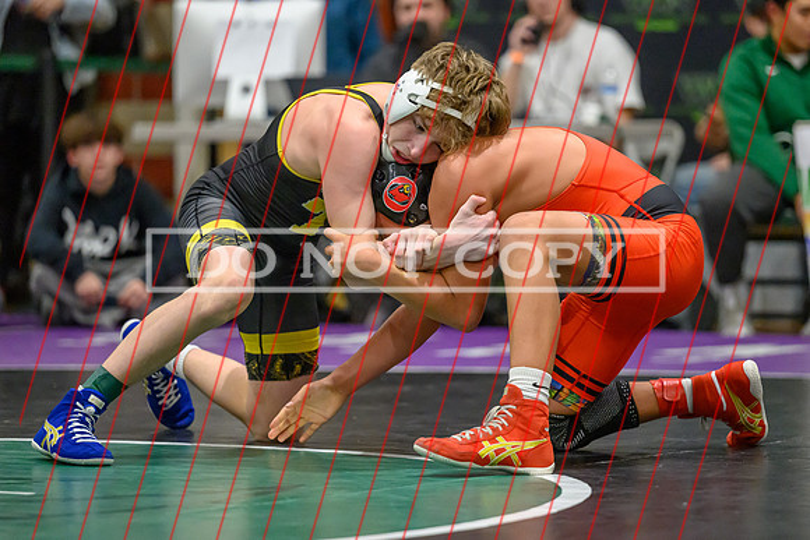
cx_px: 422
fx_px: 4508
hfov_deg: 10.3
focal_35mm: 200
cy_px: 263
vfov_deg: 6.9
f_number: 2.8
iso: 11400
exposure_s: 1/800
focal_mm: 170
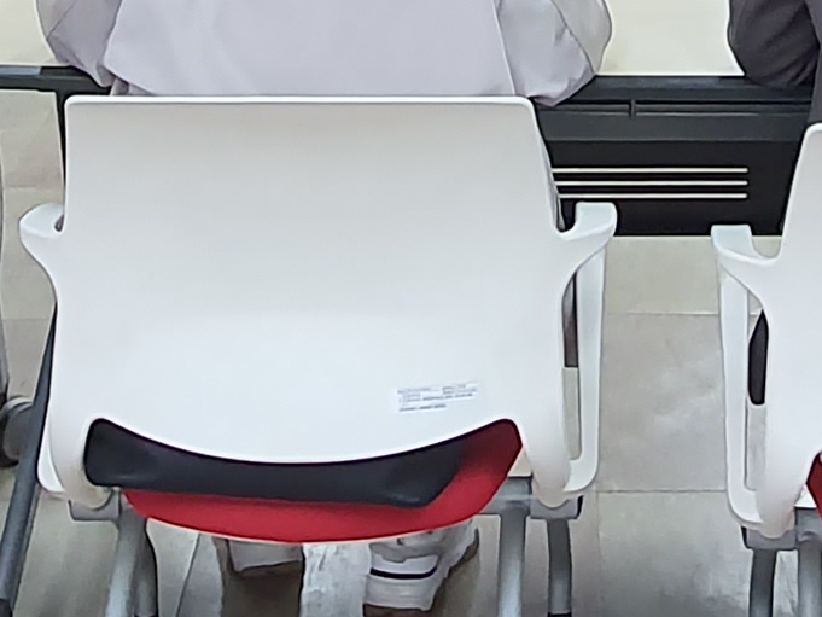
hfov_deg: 21.9
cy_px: -462
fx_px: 2090
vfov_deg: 14.8
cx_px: 686
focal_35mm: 88
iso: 200
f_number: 2.2
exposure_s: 1/60
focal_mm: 1.8
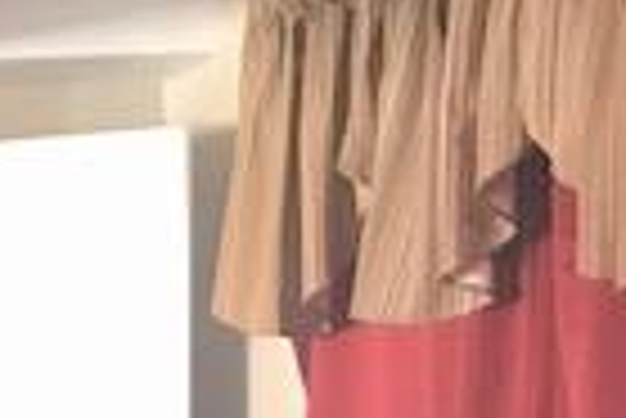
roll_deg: +1.5
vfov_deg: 10.0
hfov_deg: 12.6
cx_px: -770
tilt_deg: -1.8
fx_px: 2333
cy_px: 602
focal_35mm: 134
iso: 50
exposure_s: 1/15
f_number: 1.8
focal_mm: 3.99
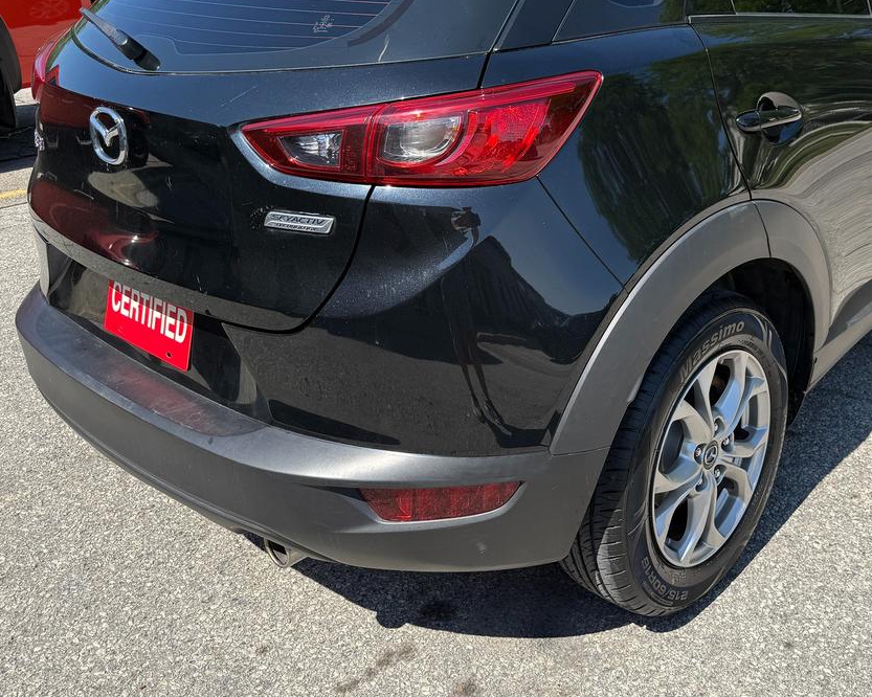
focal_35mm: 36
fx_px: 929
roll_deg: +0.0
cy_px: 223
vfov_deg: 40.5
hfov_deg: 48.9
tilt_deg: -19.6
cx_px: 619
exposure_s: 1/2232
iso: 80
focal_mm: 6.76
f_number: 1.78
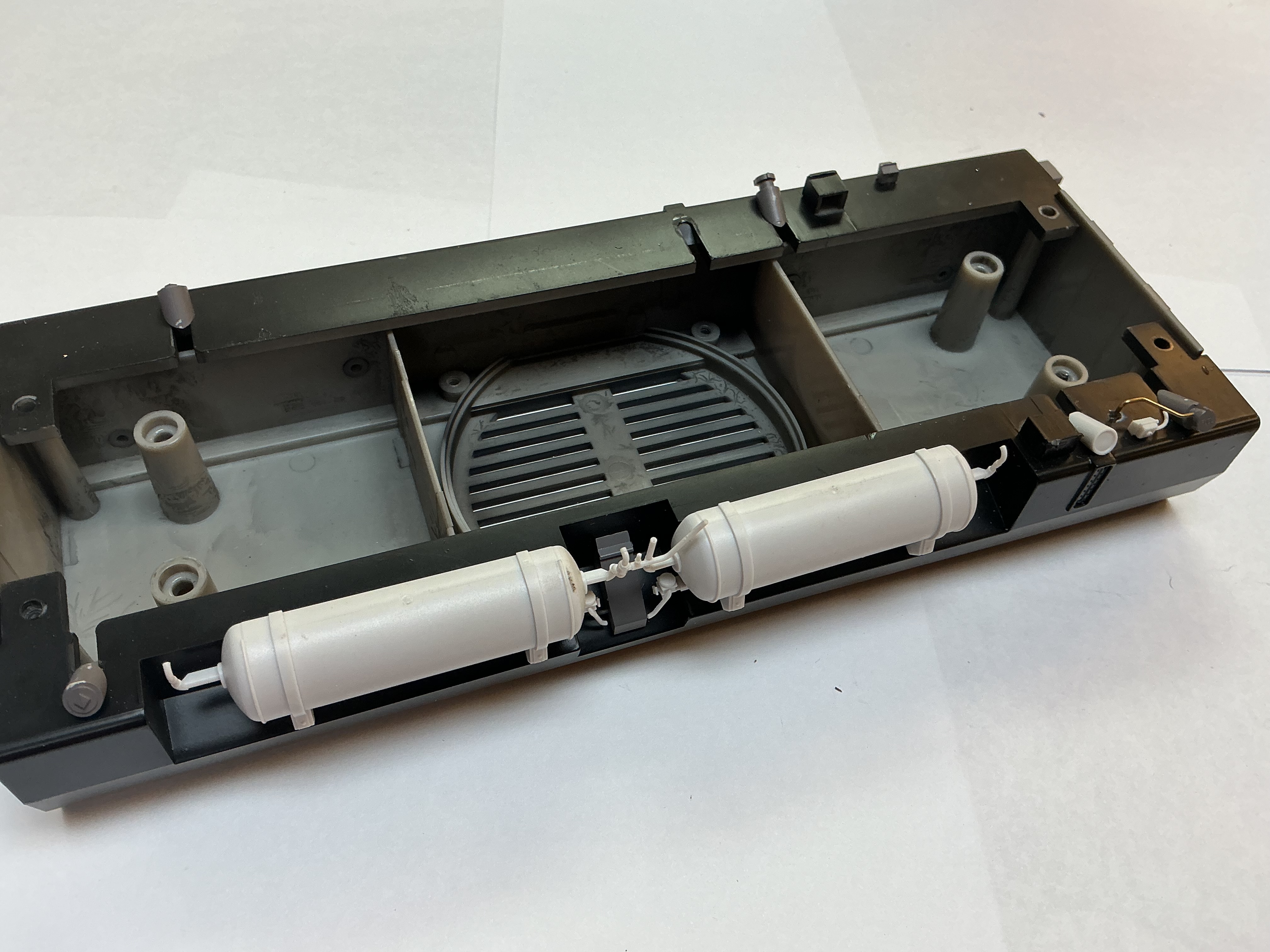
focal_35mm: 29
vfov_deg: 48.2
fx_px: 1064
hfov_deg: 61.7
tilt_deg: -52.1
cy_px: 476
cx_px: 635
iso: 40
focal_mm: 3
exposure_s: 1/100
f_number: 1.8
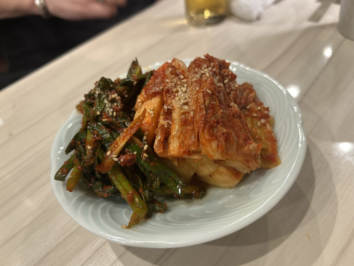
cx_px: 177
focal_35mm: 26
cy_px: 133
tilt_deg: -43.2
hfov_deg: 67.3
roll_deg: +13.6
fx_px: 266
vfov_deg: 53.1
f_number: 1.5
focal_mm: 5.7
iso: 80
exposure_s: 1/50
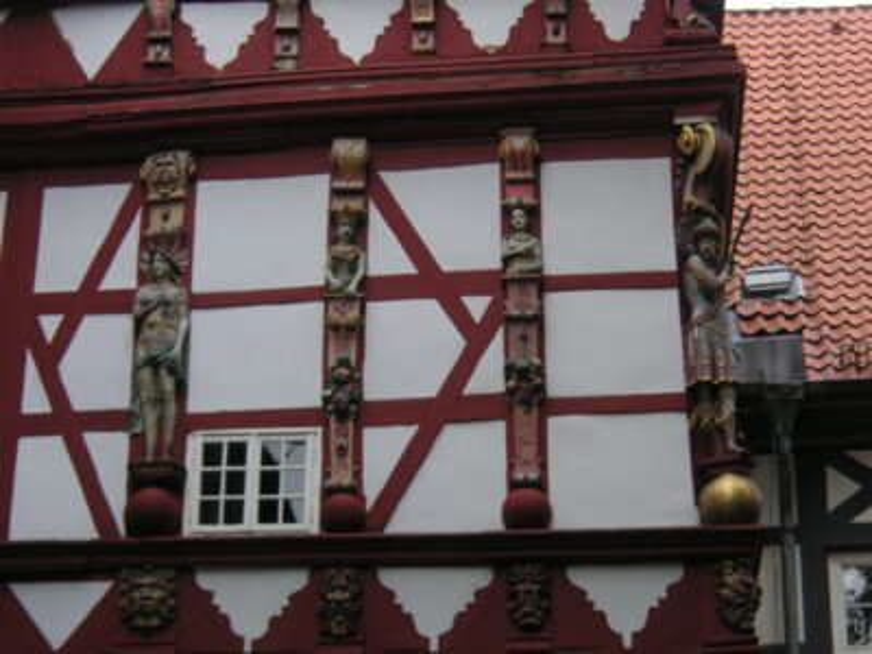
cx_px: 436
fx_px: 2318
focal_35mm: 92
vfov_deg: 16.1
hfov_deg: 21.3
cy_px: 327
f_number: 4.8
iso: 80
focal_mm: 15.2
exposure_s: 1/90
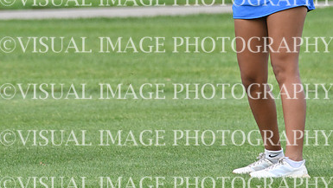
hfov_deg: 1.2
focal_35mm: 1776
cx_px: 166
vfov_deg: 0.7
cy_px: -25
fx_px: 15689
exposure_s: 1/1000
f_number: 9
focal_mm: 750
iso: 1400
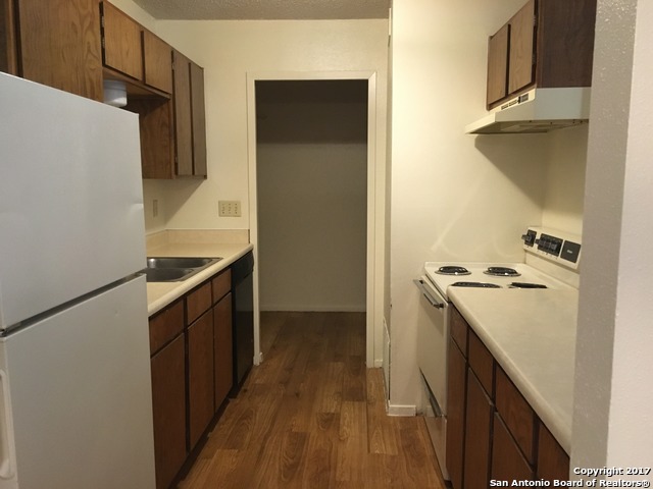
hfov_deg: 61.7
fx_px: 547
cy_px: 244
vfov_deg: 48.2
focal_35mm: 29
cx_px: 326
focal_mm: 4.15
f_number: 2.2
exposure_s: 1/20
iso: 200
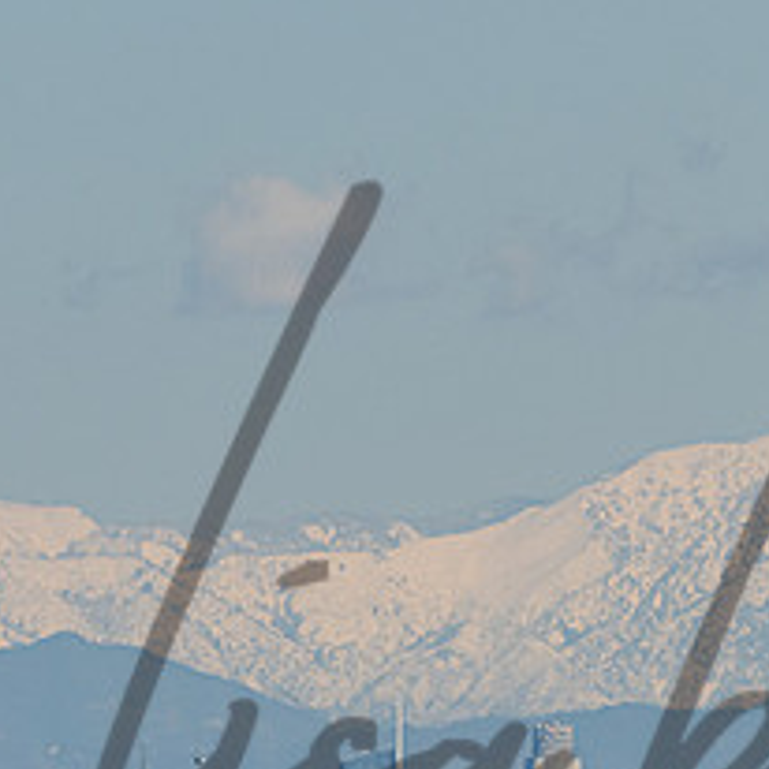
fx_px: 26943
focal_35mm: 1072
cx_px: 659
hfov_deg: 1.6
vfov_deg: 1.6
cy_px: 683
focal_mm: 320
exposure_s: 1/2000
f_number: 9
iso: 400
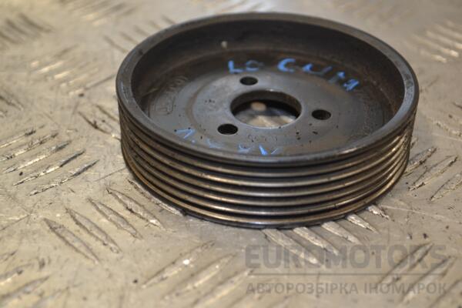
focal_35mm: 63
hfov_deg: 31.9
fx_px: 808
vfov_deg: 21.6
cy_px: 154
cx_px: 231
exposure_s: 1/60
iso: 320
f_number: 5.3
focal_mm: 42
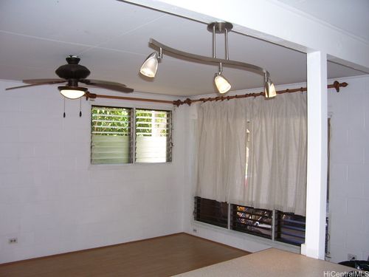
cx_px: 184
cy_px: 138
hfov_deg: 54.0
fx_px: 362
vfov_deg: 41.8
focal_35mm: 34
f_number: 2.7
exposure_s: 1/60
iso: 80
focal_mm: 5.6
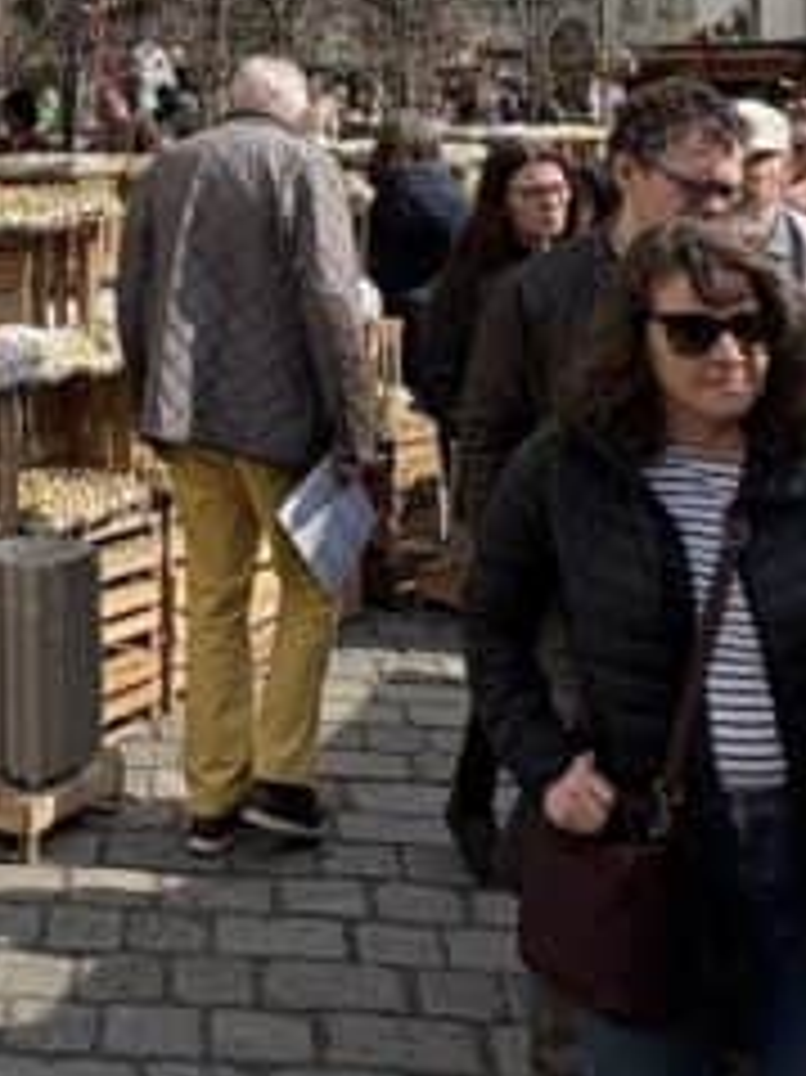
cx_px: 18
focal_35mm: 60
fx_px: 1864
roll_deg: +1.0
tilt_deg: +6.2
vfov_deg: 29.7
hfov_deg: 23.5
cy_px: -36
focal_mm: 2.22
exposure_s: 1/1832
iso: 50
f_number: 2.2
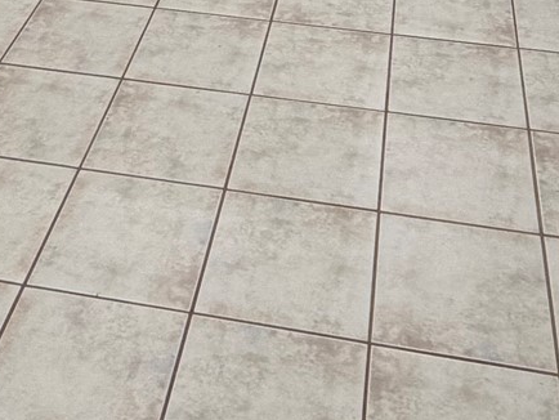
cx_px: 231
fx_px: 1066
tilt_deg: -13.3
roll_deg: -0.4
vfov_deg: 17.8
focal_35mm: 66
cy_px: -338
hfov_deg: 29.3
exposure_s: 1/120
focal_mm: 2.22
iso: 200
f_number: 2.2
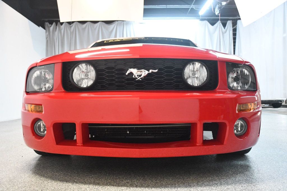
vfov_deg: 36.8
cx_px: 144
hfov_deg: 53.1
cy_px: 96
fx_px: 287
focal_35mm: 36
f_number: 3.8
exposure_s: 1/100
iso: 3200
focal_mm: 24
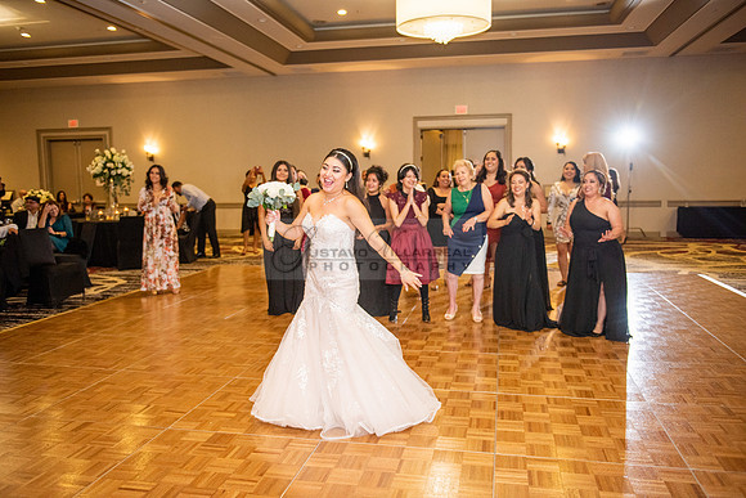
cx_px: 373
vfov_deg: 42.3
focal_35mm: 31
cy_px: 249
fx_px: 643
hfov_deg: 60.3
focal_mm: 31
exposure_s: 1/250
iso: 1600
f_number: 2.8
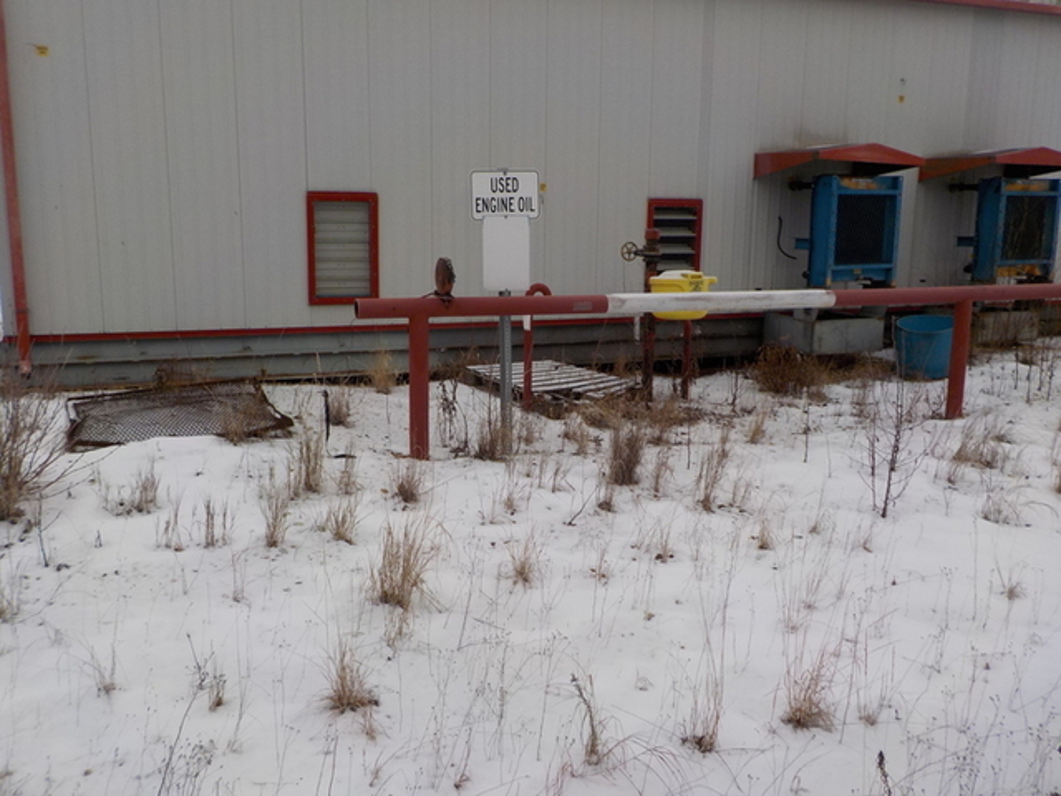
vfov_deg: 46.8
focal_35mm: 30
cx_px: 530
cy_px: 398
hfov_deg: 60.0
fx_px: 920
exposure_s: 1/250
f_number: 3.3
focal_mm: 4.1
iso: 125
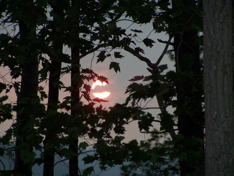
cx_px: 117
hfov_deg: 6.5
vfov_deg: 4.8
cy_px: 88
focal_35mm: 307
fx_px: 2076
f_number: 3.6
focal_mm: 51
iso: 140
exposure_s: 1/250
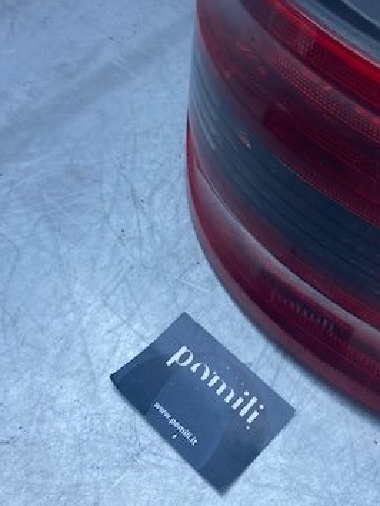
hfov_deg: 29.7
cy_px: 150
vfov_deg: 39.7
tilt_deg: -50.4
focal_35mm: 47
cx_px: 339
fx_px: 687
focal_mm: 4.25
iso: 32
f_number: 1.8
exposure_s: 1/772
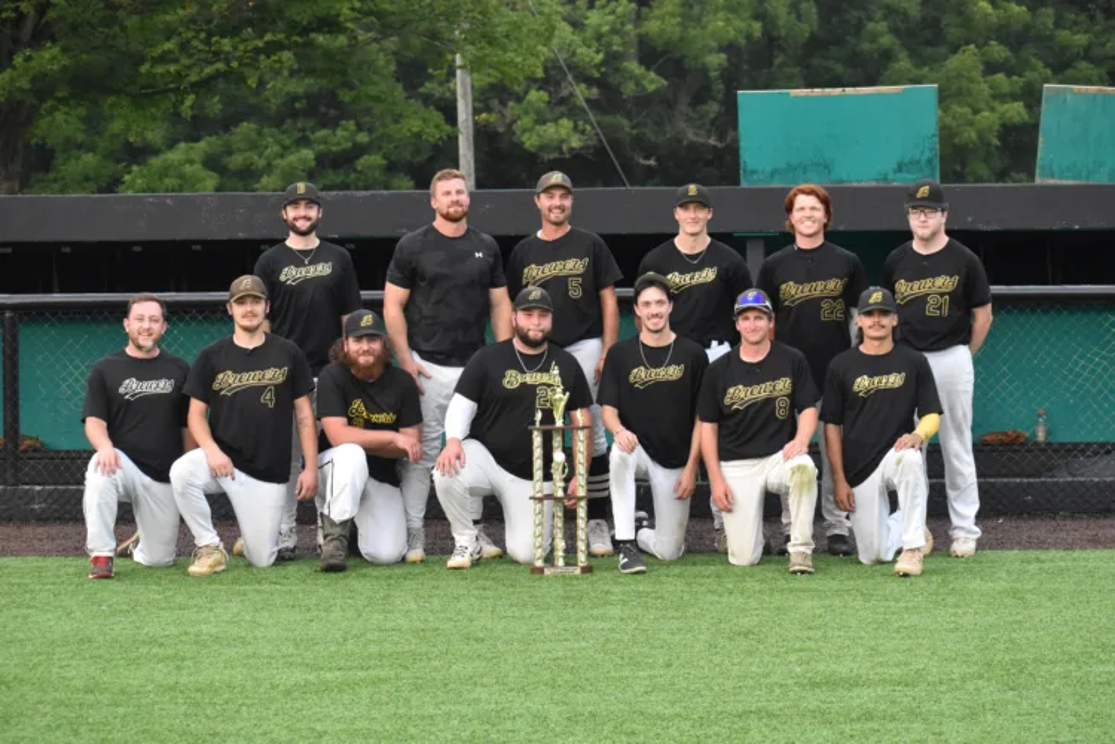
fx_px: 3252
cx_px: 558
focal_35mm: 105
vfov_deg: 13.0
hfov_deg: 19.5
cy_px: 372
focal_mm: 70
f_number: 5.6
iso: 3200
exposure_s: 1/1600
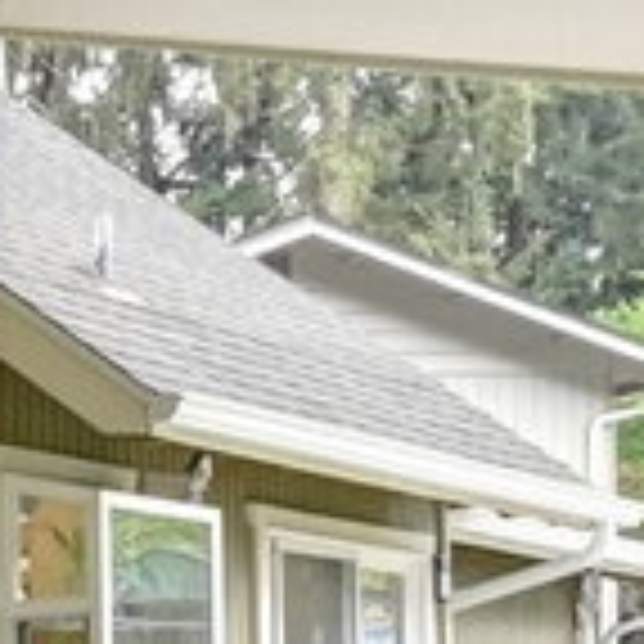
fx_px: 2252
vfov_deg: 15.4
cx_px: -896
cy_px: 851
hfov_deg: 12.7
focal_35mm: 107
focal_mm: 10
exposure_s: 1/2
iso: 500
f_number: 11
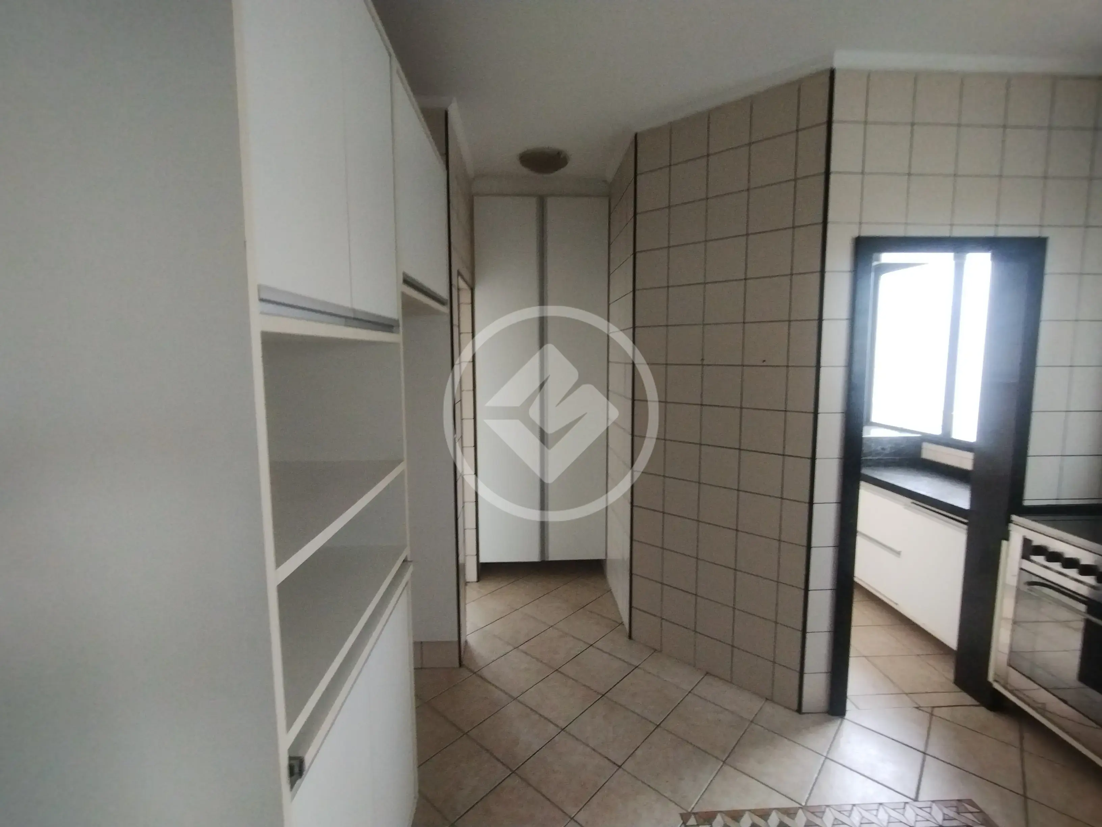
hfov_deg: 94.5
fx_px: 509
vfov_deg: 78.1
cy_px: 414
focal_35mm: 16
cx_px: 551
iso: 322
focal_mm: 1.66
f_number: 2.2
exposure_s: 1/40
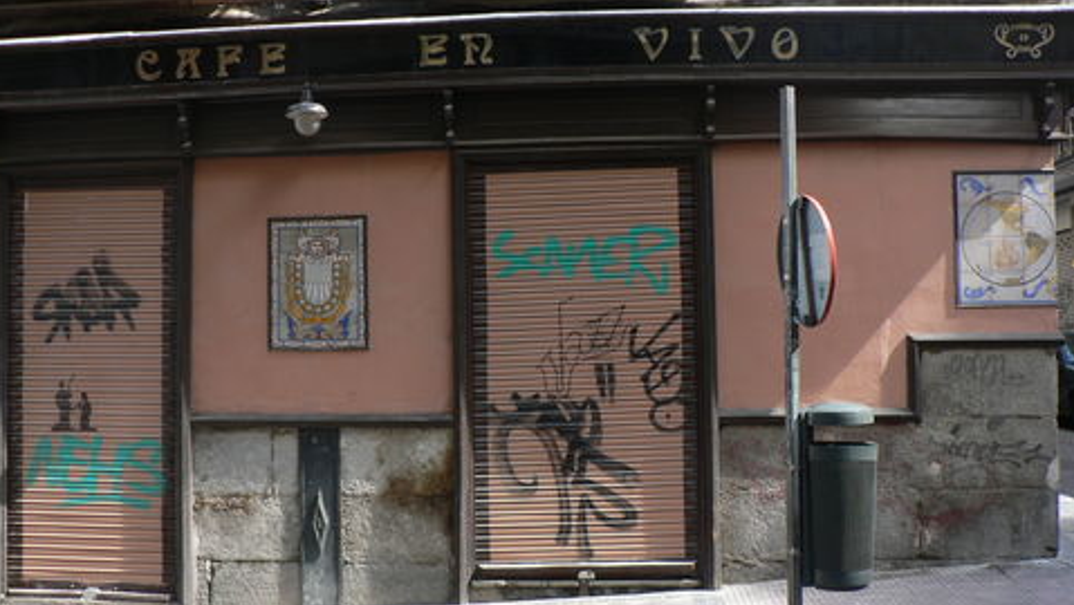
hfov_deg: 51.6
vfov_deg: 30.5
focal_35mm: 39
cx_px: 529
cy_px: 318
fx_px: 1111
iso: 64
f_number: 2.8
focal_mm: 6
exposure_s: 1/100
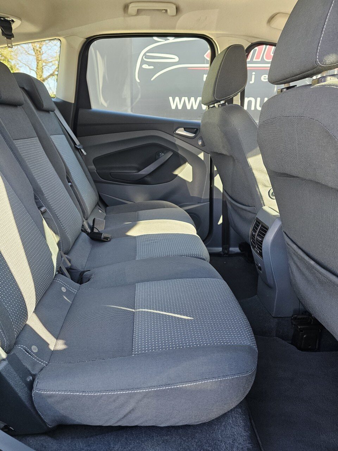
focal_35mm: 23
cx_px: 169
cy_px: 226
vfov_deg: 73.9
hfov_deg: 58.9
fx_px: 299
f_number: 1.7
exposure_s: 1/190
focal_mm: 6.3
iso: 160
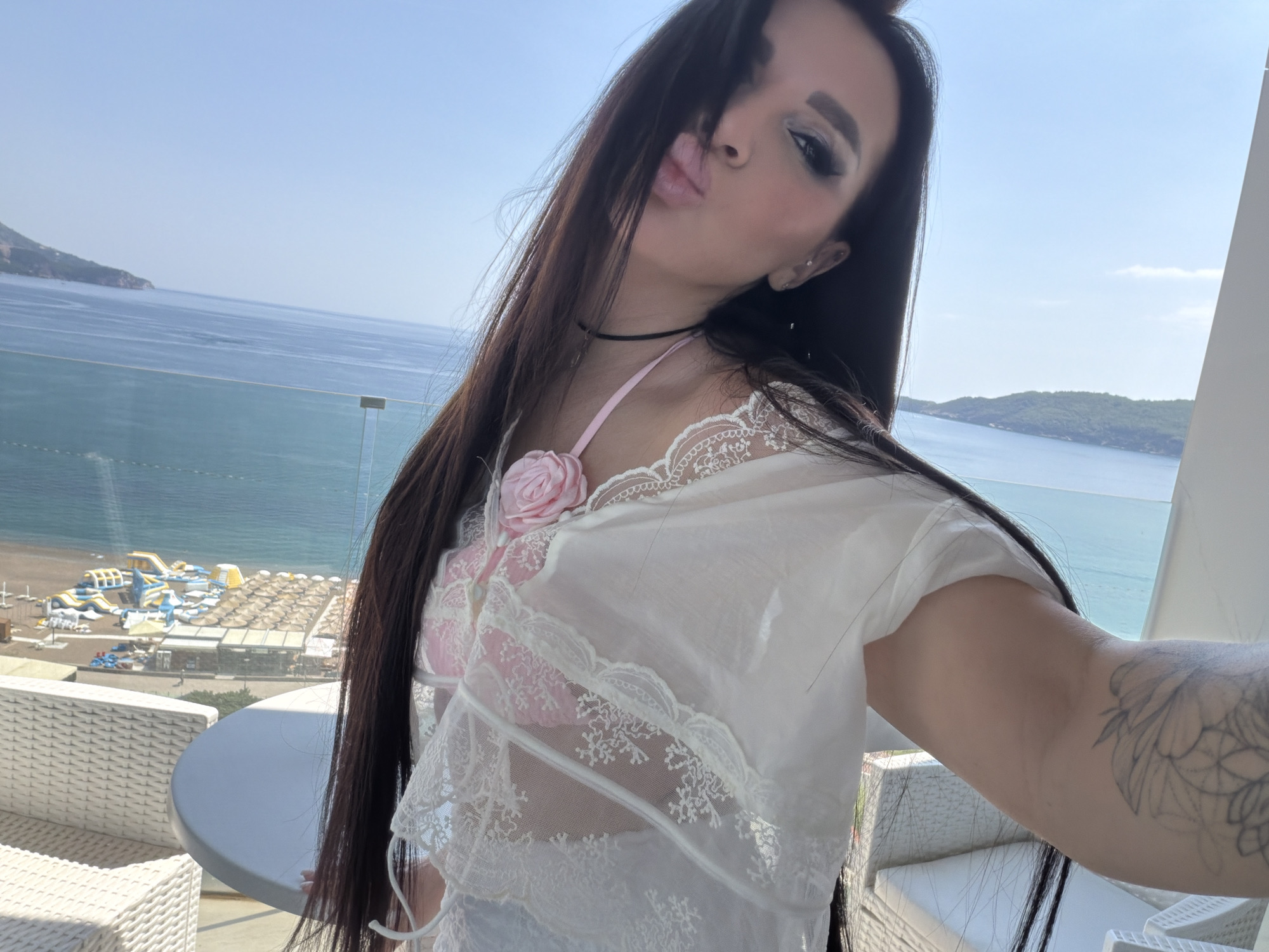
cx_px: 634
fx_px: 843
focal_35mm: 23
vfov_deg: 58.9
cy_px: 476
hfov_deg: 73.9
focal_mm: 2.71
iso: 125
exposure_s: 1/1427
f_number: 1.9
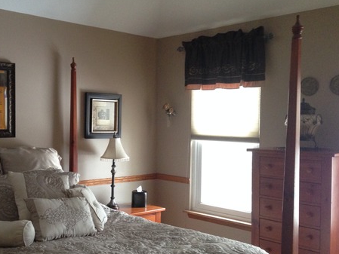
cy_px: 141
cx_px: 112
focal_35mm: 47
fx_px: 460
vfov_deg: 30.9
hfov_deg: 39.9
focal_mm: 4.12
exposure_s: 1/20
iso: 200
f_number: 2.4
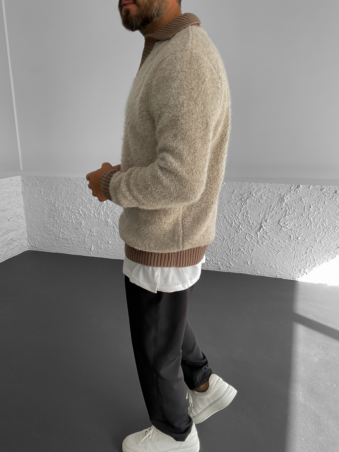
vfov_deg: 61.7
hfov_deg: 48.2
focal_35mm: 29
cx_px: 170
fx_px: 379
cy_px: 226
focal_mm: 3
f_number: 1.8
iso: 16
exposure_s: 1/180
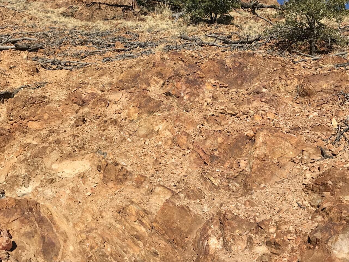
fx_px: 444
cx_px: 178
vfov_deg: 32.8
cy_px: 112
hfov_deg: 42.9
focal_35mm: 44
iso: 20
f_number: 1.8
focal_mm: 3.99
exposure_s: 1/2519
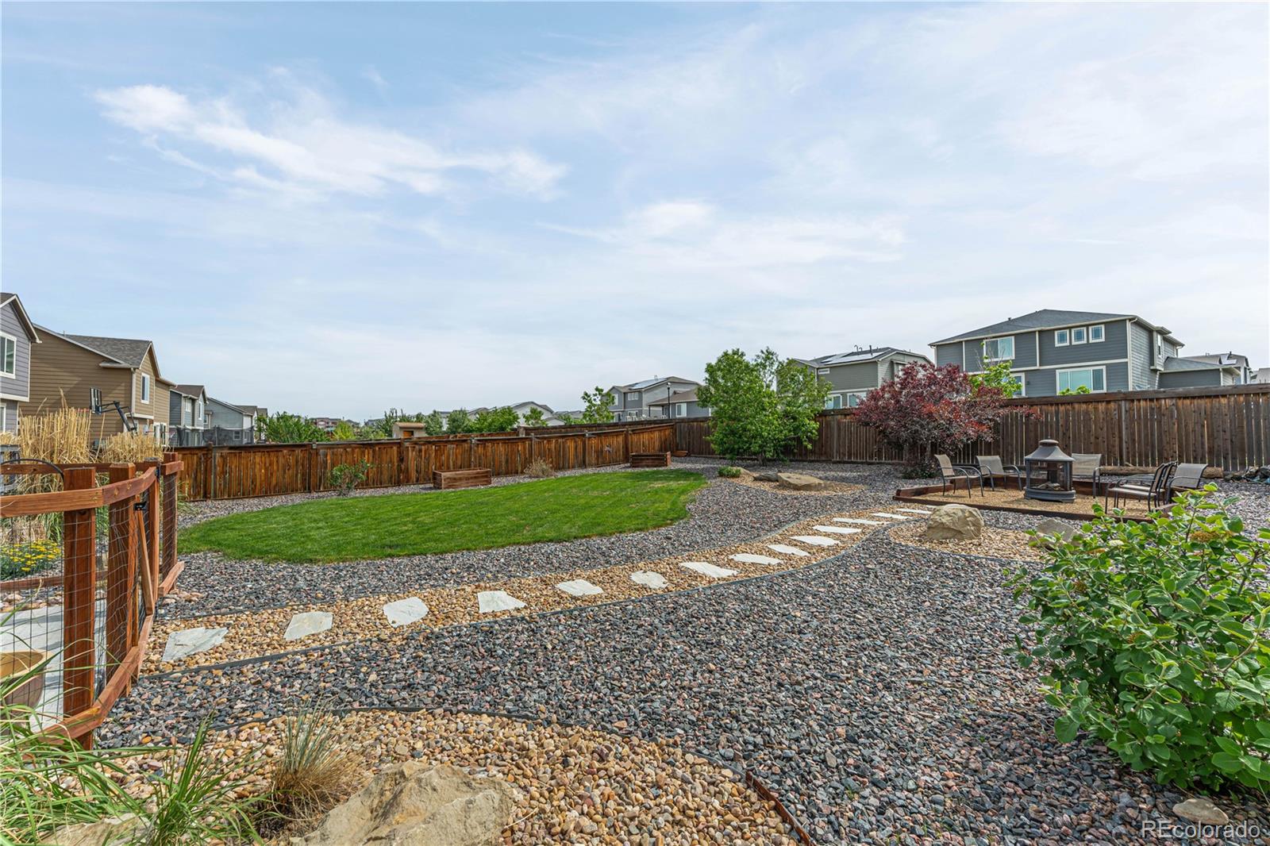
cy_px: 423
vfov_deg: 81.2
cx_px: 635
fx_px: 494
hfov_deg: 104.3
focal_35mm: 14
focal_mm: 14
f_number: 9
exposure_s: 1/320
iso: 400
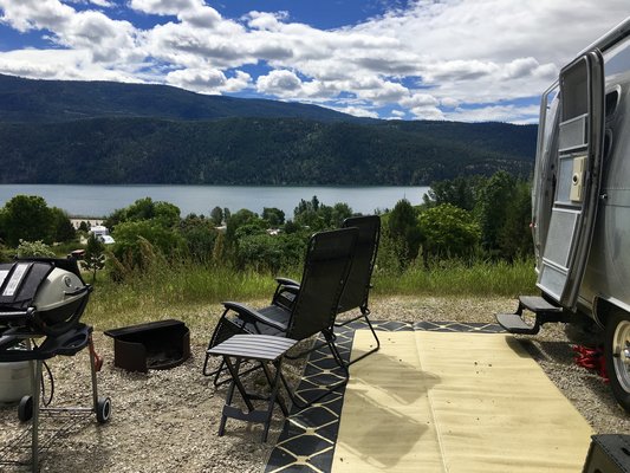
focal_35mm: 29
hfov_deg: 61.6
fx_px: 528
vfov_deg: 48.2
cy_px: 236
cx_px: 315
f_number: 2.2
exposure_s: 1/2653
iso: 25
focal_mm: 4.15
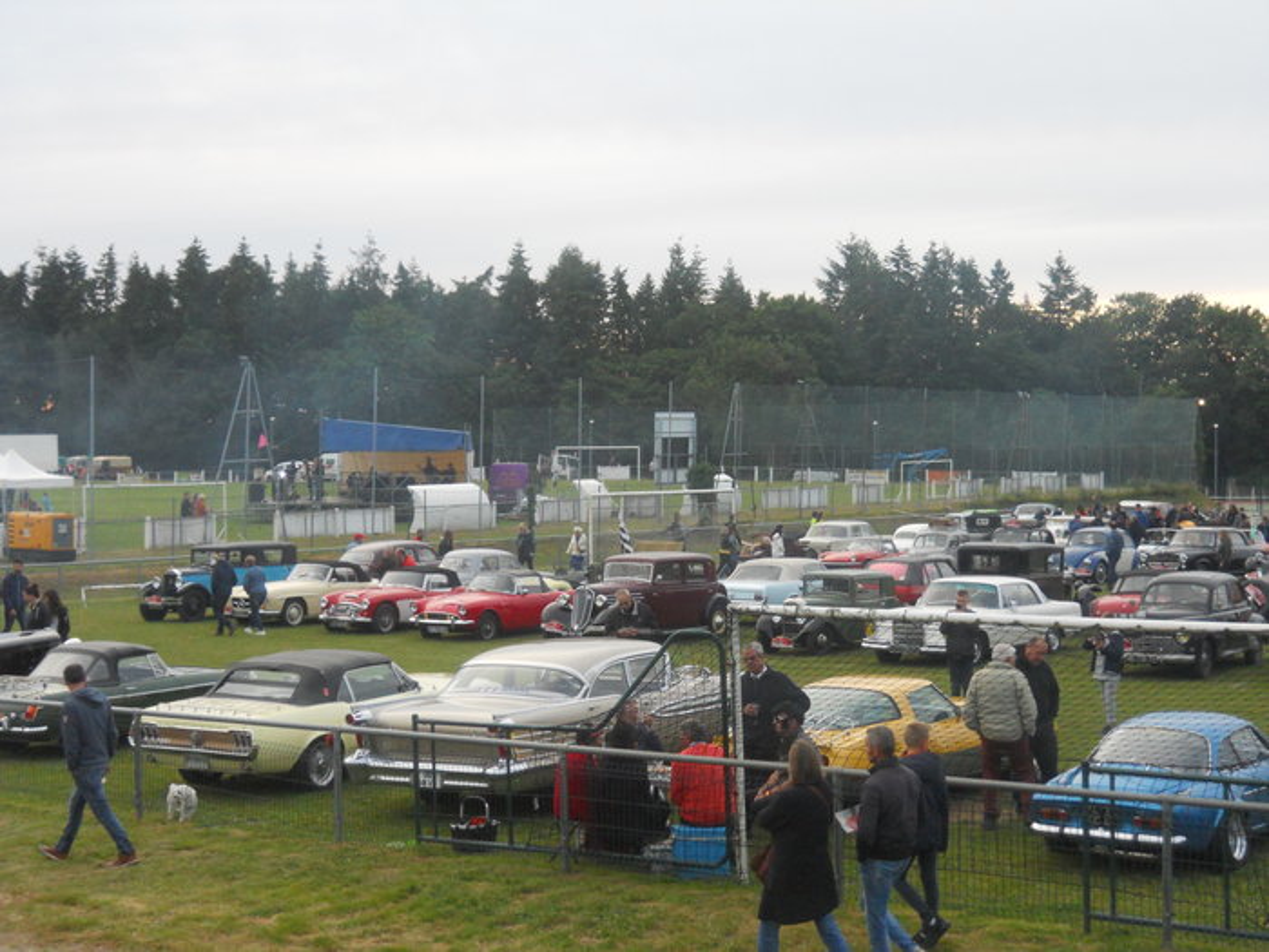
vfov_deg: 27.0
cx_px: 634
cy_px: 476
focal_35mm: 54
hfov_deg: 35.5
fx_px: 1980
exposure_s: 1/200
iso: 400
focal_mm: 9.6
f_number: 3.7
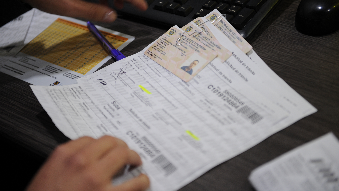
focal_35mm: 74
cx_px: 169
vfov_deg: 16.3
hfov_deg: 28.6
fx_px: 665
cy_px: 80
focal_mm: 70
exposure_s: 1/100
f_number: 2.8
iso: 1000
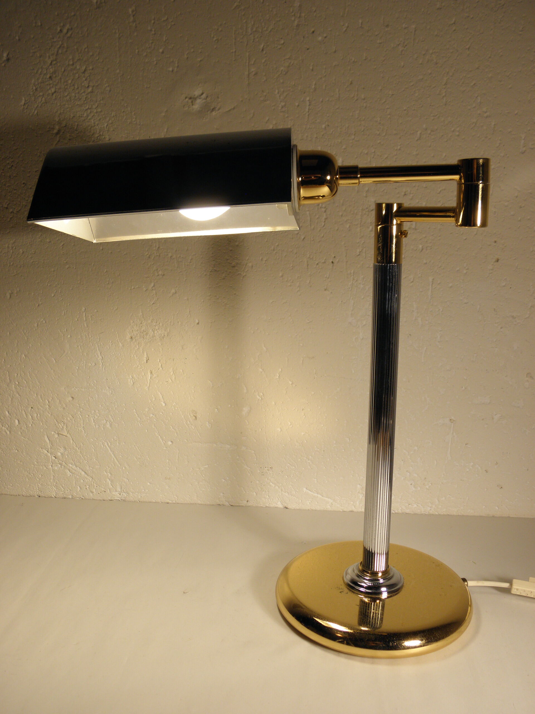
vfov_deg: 55.4
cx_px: 268
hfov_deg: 42.9
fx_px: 680
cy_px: 357
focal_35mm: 33
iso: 100
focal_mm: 5.9
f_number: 3.6
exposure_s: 1/50
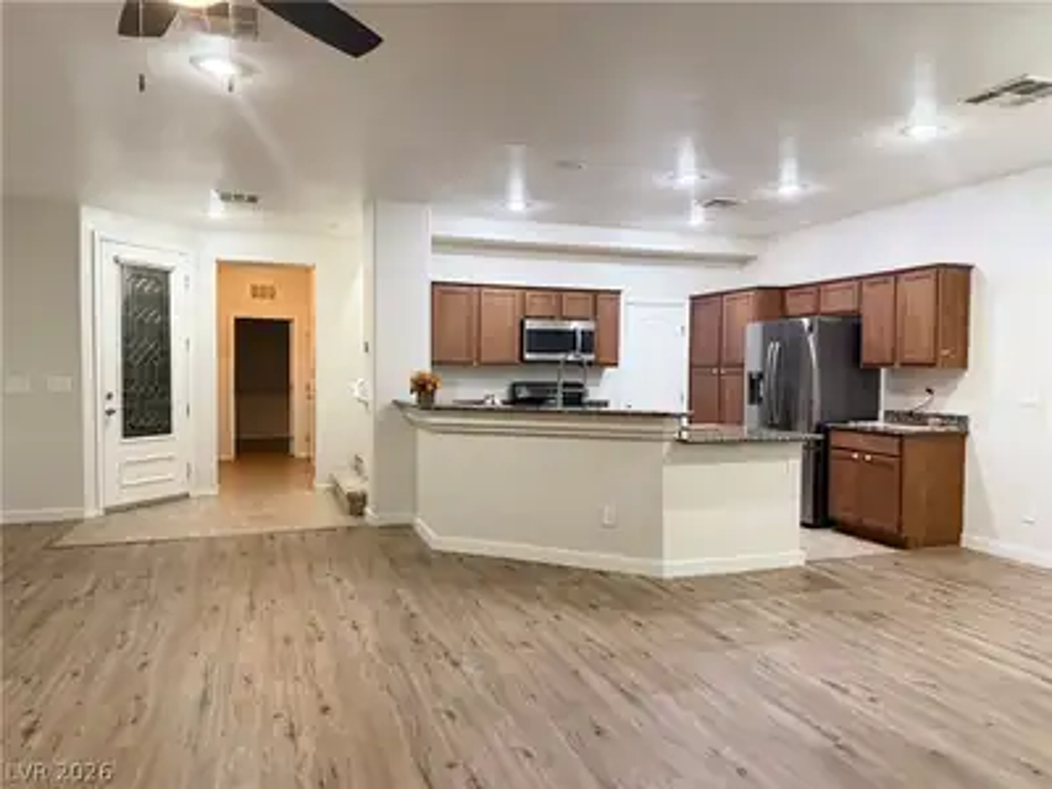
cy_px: 394
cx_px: 526
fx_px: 729
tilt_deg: -1.5
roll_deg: -0.3
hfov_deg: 71.6
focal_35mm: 24
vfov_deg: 56.8
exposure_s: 1/60
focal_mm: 6.76
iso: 320
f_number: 1.78
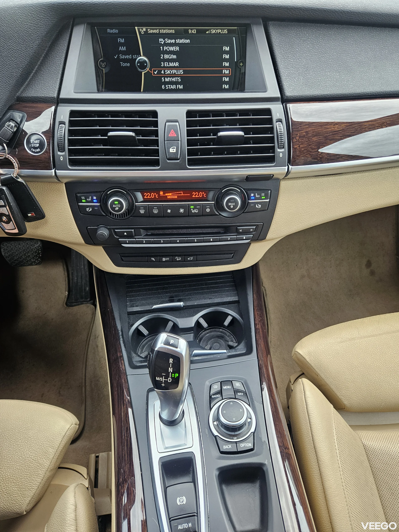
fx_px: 353
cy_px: 266
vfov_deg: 73.9
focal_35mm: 23
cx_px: 200
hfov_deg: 58.9
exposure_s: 1/180
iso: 160
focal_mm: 5.4
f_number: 1.8
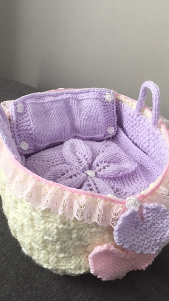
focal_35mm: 32
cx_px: 73
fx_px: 255
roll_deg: -6.2
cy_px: 150
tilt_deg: -36.8
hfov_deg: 36.6
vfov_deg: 61.0
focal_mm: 4.15
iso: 32
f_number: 2.2
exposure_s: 1/33
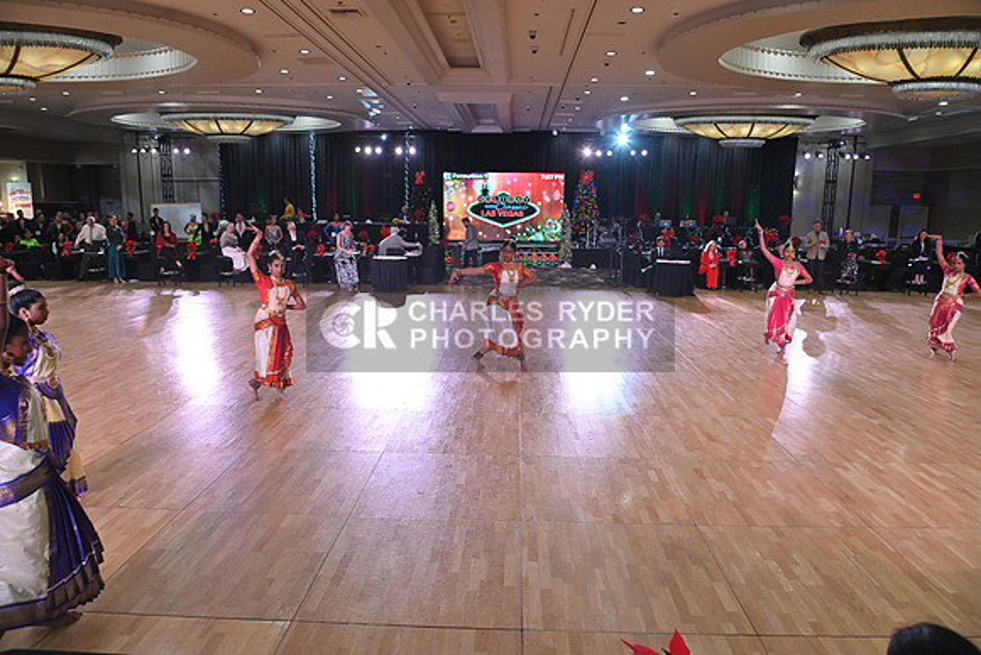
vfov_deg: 53.2
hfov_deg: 73.7
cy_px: 328
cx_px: 490
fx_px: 654
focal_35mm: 24
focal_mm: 24
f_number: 5.6
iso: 3200
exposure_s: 1/400
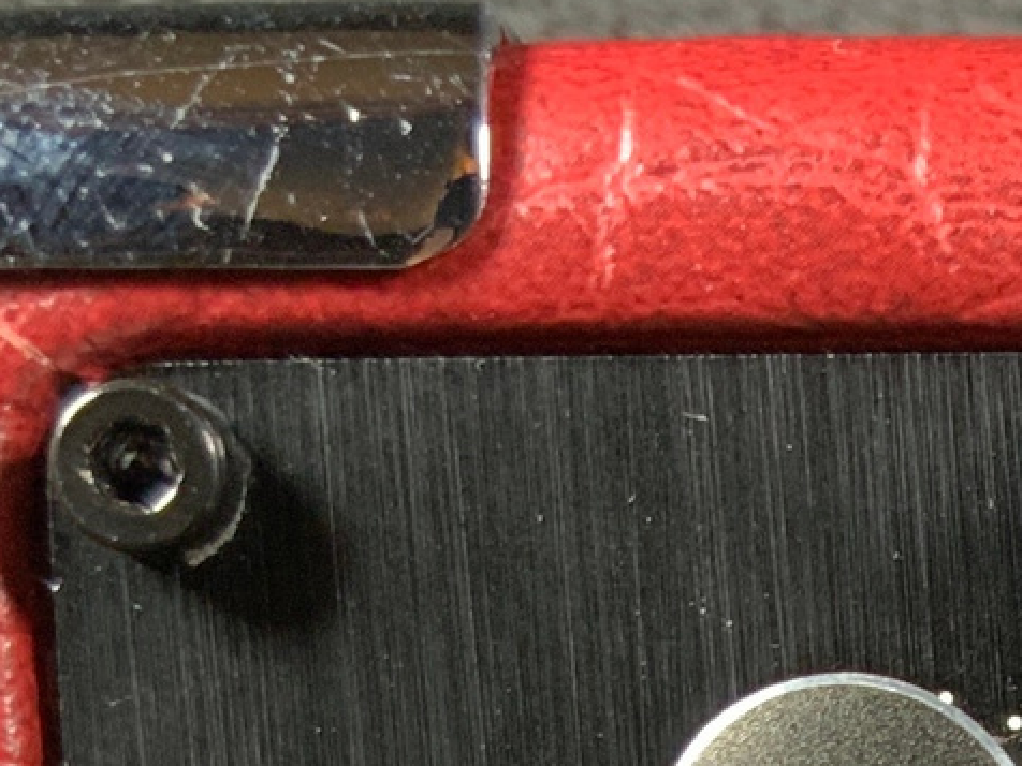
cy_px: 1560
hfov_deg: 11.8
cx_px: 1765
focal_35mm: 156
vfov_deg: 8.9
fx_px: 4606
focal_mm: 3
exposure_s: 1/50
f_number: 1.8
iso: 64
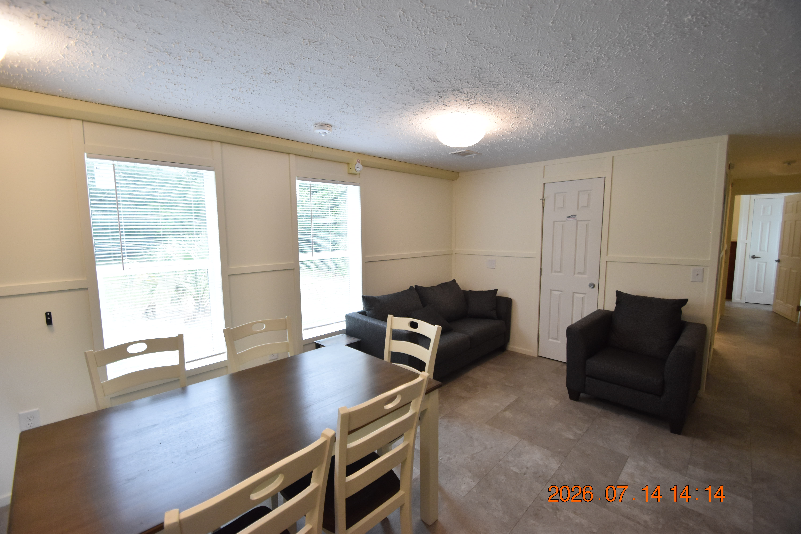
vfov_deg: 77.3
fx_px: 334
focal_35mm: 15
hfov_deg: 100.4
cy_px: 267
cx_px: 400
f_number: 3.5
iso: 800
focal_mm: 10
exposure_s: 1/180
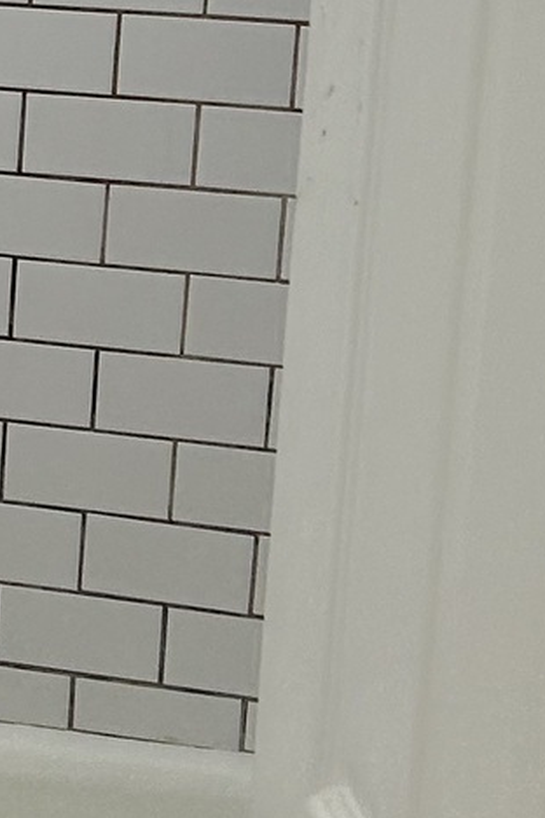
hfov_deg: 9.5
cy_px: 140
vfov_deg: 15.3
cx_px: -634
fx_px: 3020
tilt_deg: -10.0
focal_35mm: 133
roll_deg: -0.4
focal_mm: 5.7
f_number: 1.5
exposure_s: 1/121
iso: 64
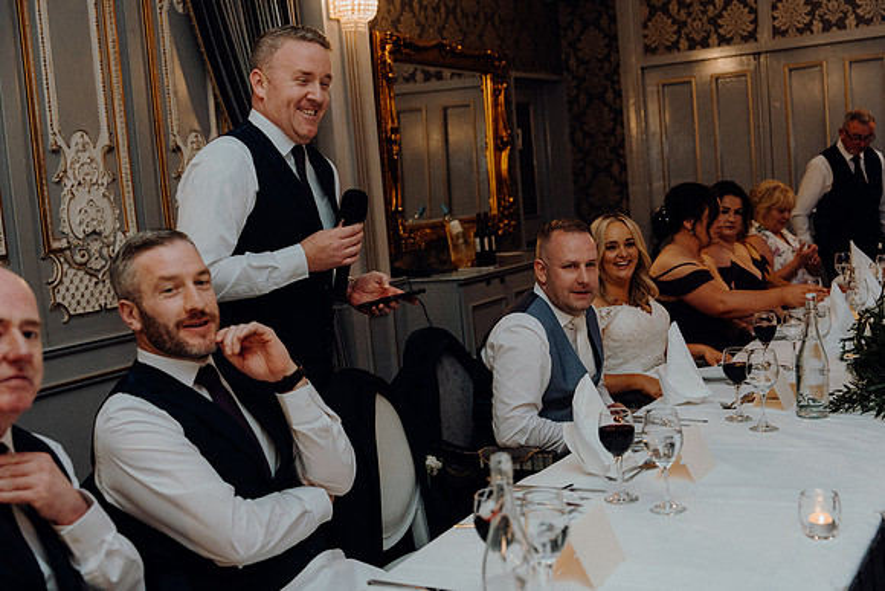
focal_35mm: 47
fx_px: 1156
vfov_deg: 28.7
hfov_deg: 41.9
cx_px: 442
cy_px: 296
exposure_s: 1/160
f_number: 3.5
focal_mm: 47
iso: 2500
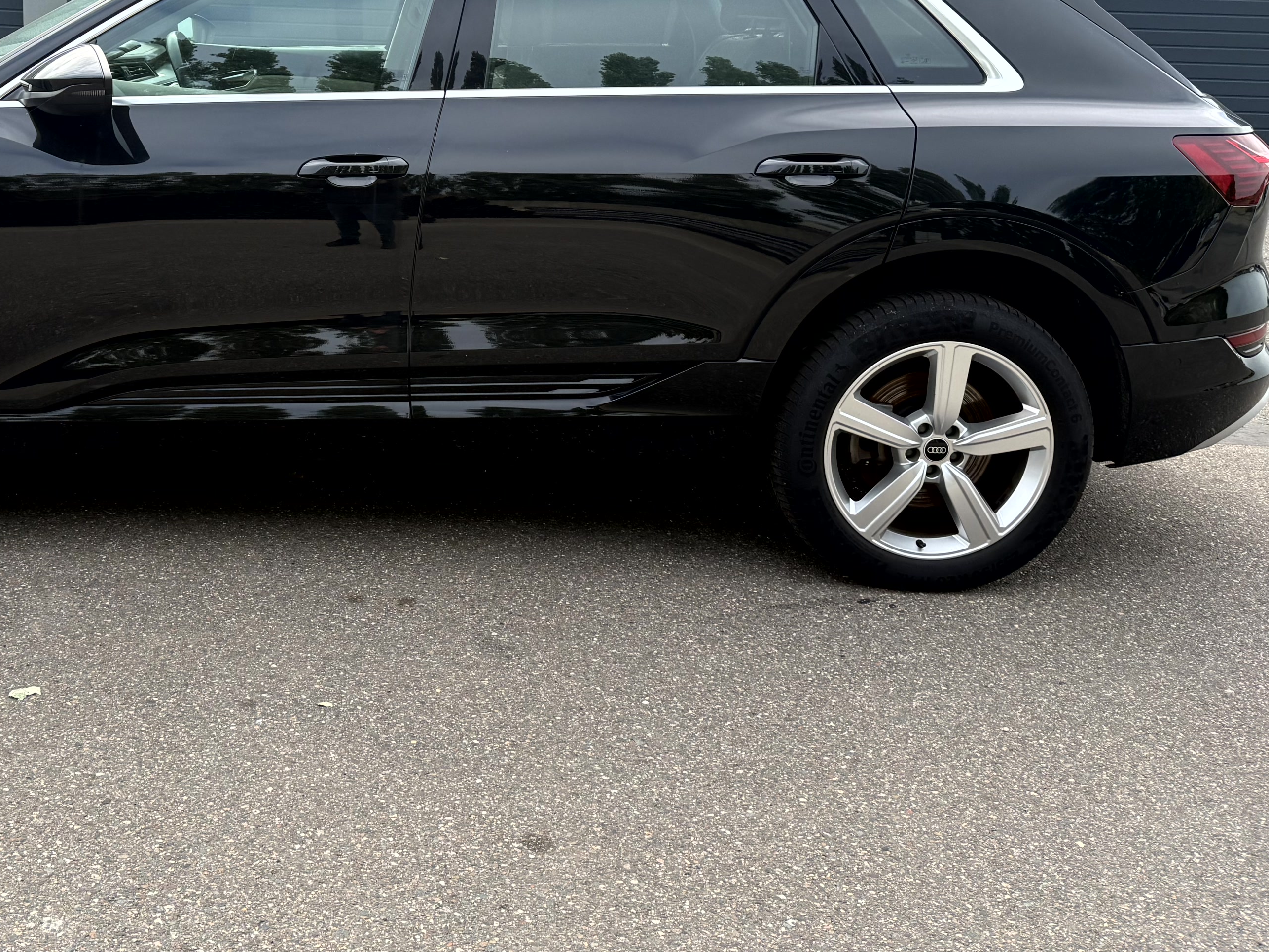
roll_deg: -1.5
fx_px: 1430
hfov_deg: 46.5
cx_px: 353
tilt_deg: -7.0
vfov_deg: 35.9
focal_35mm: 39
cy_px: 228
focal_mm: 6.76
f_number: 1.78
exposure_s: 1/1337
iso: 100
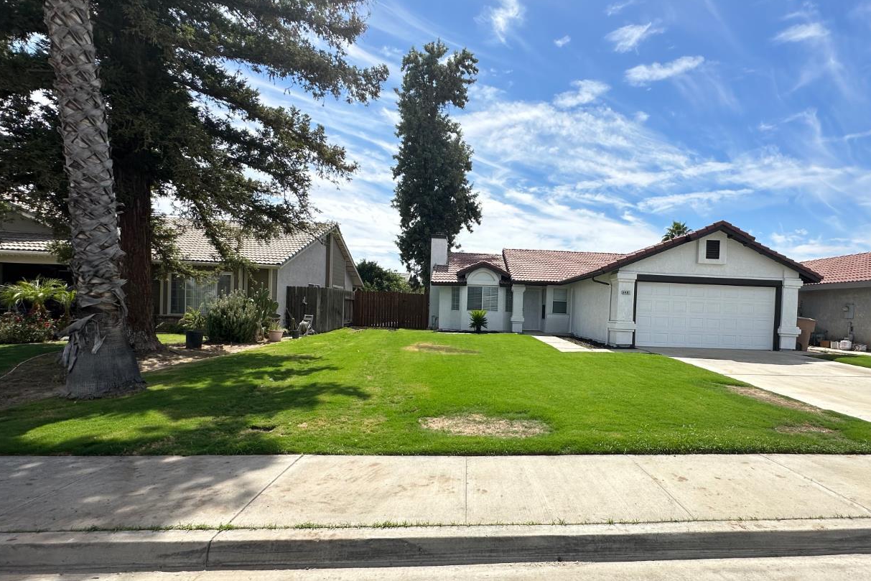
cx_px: 500
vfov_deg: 67.2
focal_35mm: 18
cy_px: 320
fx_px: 436
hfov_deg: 89.4
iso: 40
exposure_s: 1/1715
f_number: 2.2
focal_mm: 2.22
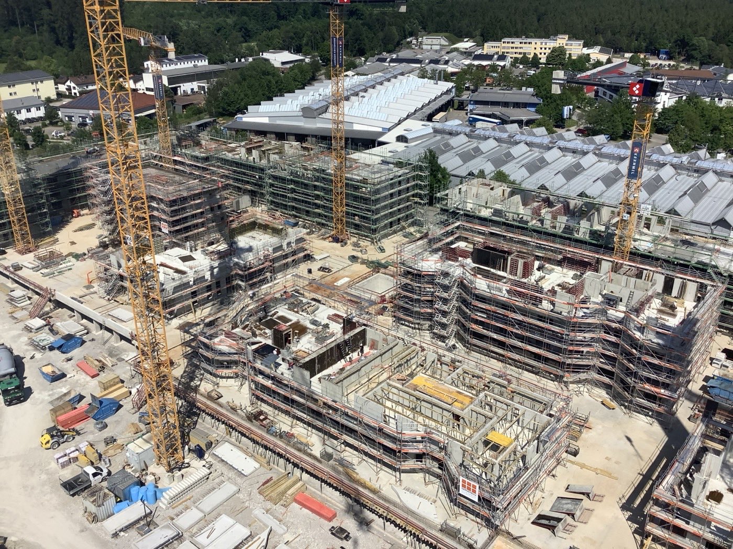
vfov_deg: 45.4
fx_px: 656
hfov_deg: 58.4
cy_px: 274
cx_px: 366
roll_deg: +0.8
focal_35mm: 31
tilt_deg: -24.1
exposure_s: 1/2551
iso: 25
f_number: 2.4
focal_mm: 3.3
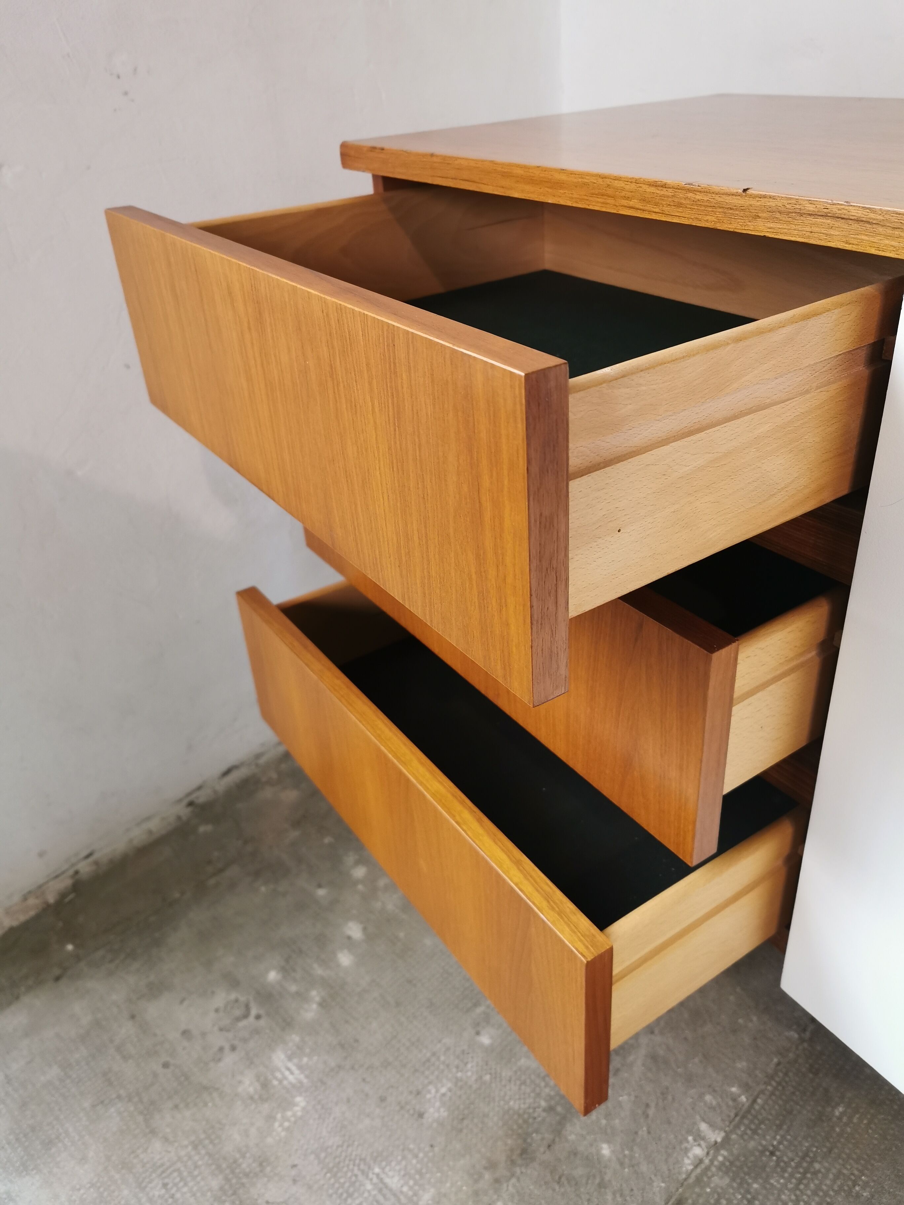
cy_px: 602
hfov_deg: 51.4
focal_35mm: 27
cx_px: 452
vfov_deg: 65.3
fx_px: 940
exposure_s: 1/40
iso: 320
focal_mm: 5.56
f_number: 1.6
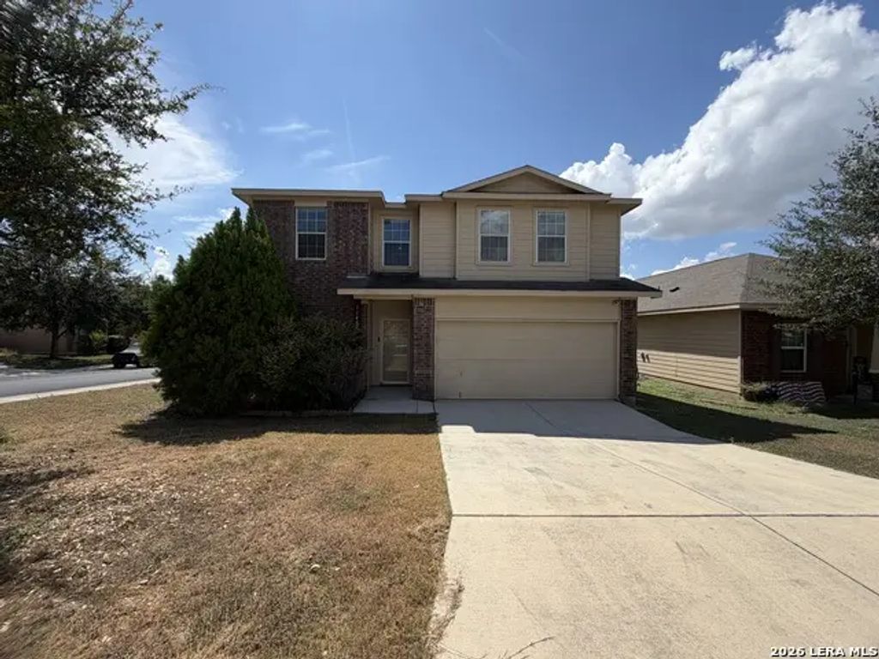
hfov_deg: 102.1
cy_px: 330
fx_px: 356
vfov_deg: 85.7
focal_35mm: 14
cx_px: 440
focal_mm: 2.22
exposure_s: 1/1167
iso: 20
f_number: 2.2
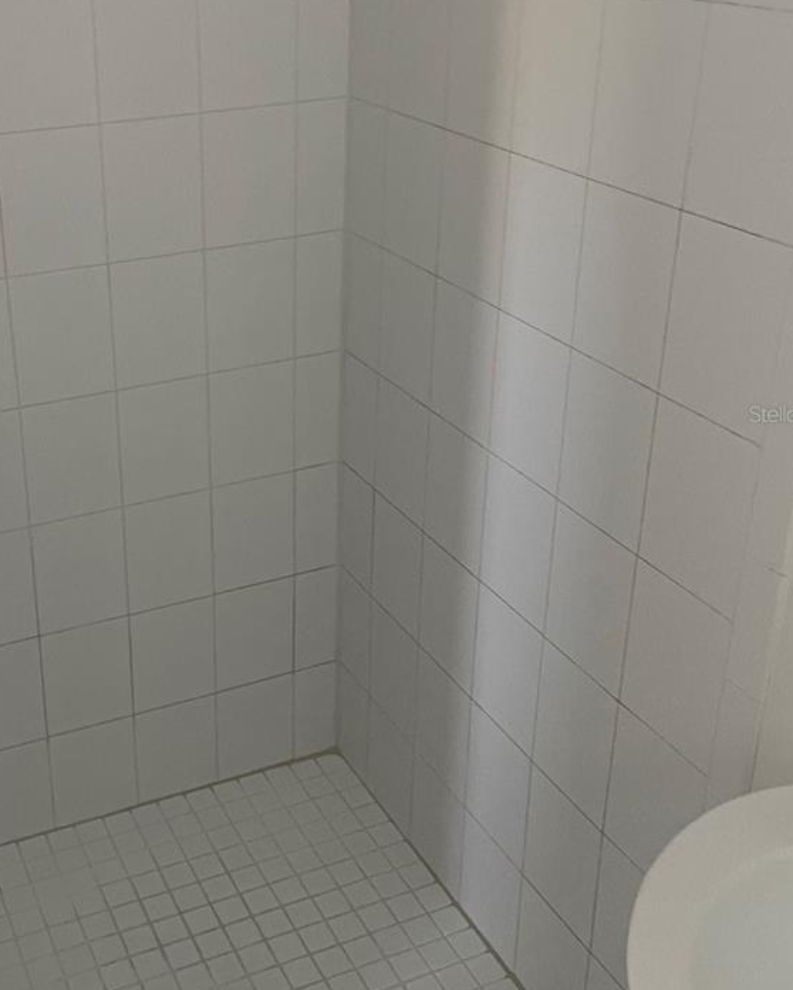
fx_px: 1232
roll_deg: +2.3
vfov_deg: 43.7
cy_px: 413
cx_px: 210
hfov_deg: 35.0
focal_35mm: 42
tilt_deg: -22.6
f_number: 1.6
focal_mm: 5.1
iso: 400
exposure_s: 1/60
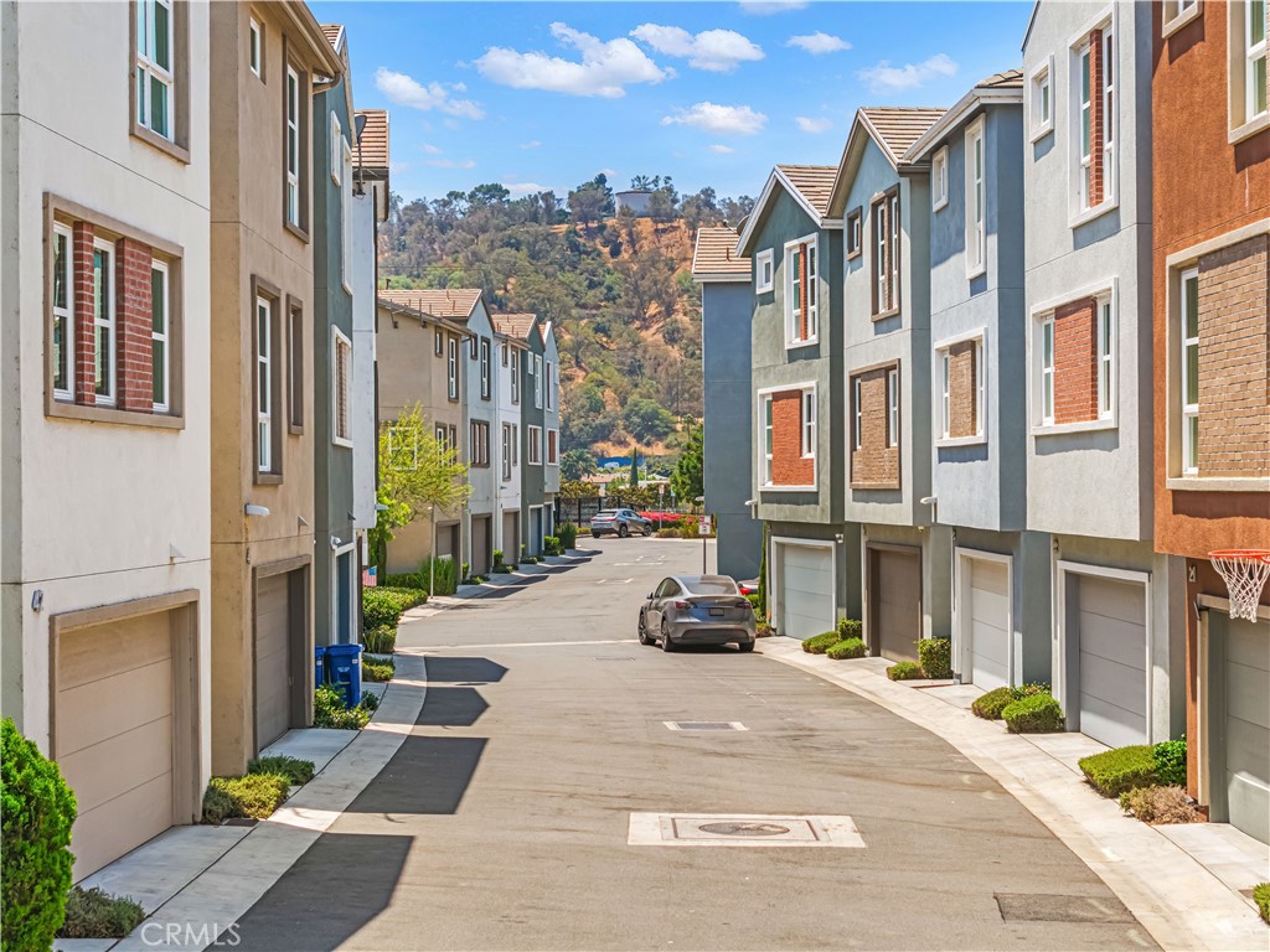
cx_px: 635
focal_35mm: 70
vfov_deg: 21.0
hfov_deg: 27.8
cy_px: 476
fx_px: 2568
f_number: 2.8
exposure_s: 1/1250
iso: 190
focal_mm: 19.35
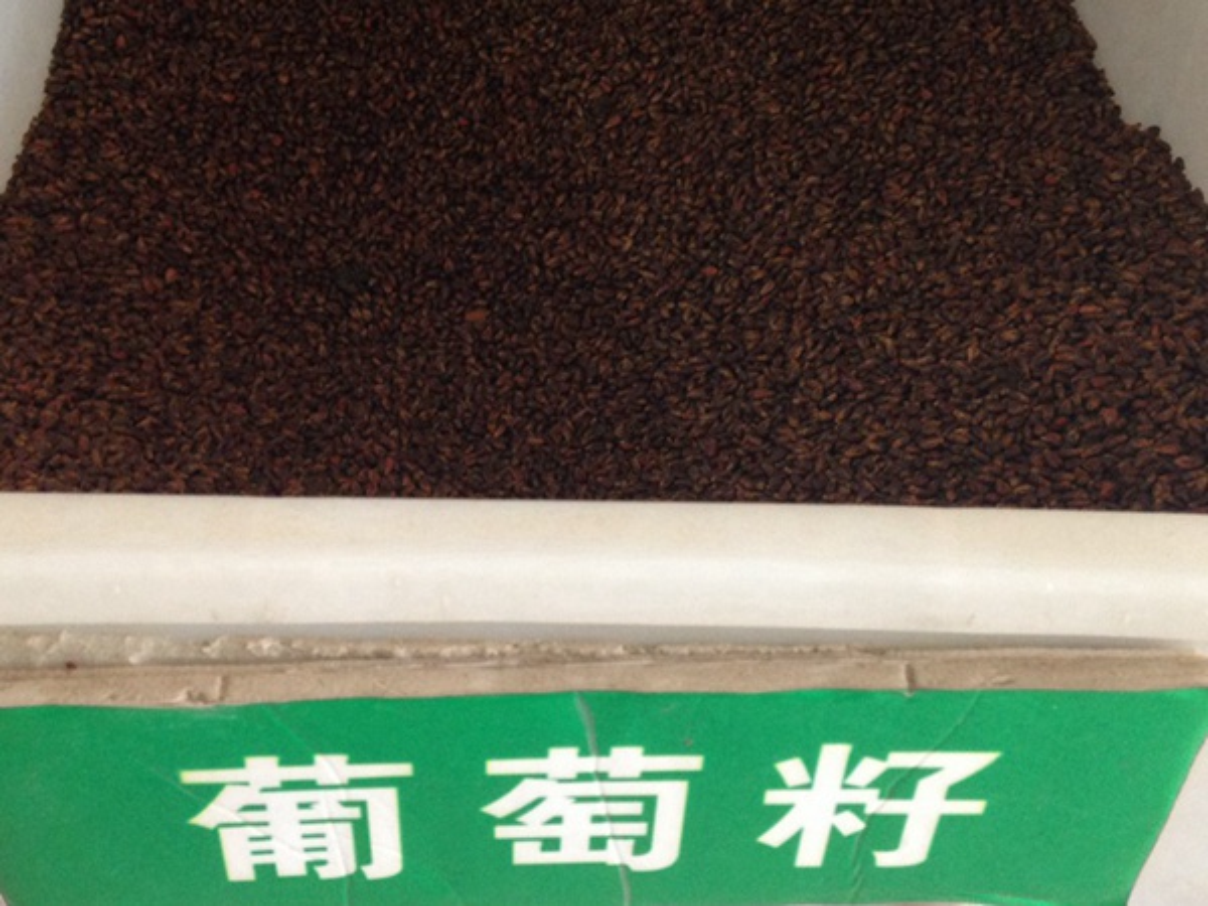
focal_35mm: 33
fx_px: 1152
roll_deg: -5.0
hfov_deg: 55.4
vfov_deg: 42.9
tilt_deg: -39.7
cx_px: 604
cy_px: 453
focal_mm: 4.12
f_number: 2.4
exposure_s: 1/20
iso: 160
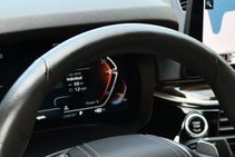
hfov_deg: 18.7
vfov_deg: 12.3
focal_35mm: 109
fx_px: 712
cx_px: 158
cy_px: 189
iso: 400
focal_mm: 18
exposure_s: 1/250
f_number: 3.5
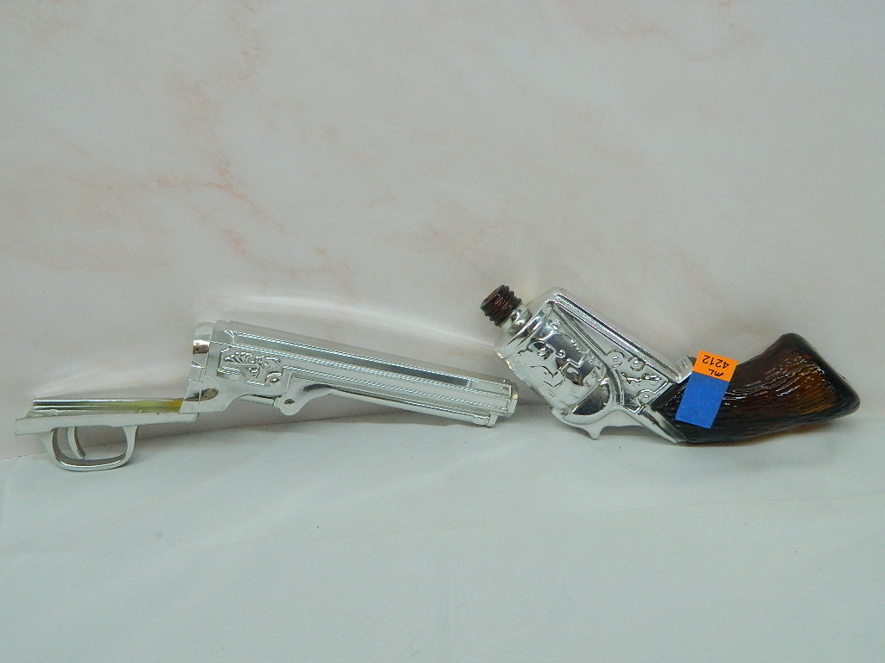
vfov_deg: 45.4
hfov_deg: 58.4
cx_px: 442
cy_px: 332
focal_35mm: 31
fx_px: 793
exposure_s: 1/200
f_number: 3.2
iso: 320
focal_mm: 5.6
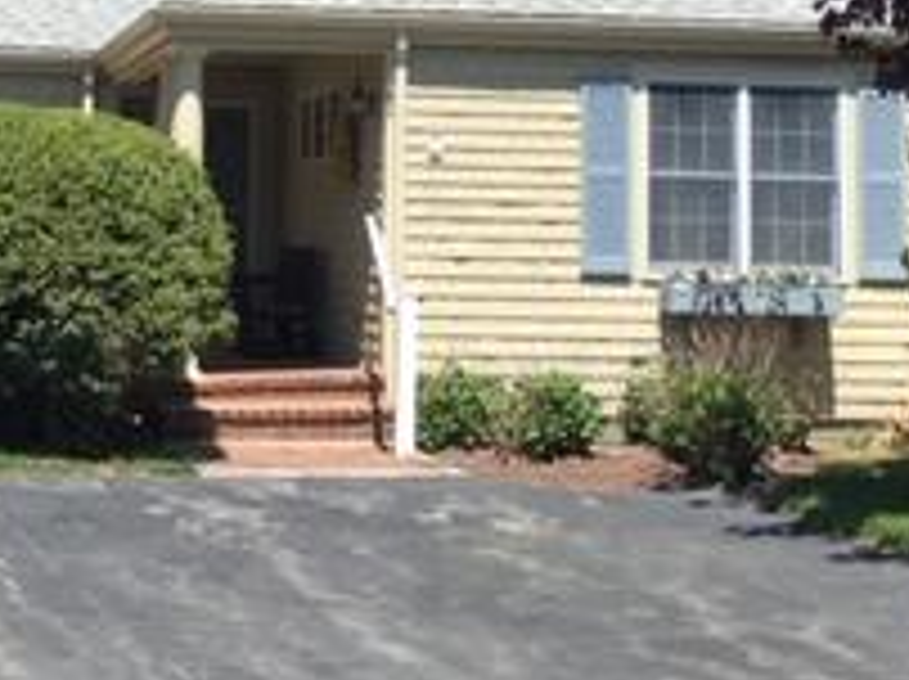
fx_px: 2413
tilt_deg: +7.5
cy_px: -23
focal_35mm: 92
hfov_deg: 21.2
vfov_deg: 15.7
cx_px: 243
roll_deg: -0.7
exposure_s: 1/1202
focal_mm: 4.15
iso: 25
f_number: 2.2
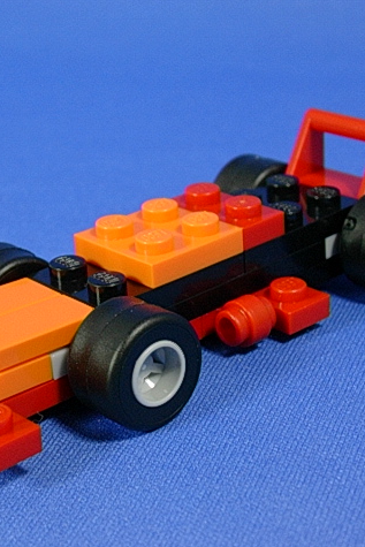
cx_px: 152
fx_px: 1276
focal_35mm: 84
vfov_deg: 24.2
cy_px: 275
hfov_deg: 16.3
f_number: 3.4
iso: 70
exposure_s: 1/8.2
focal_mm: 9
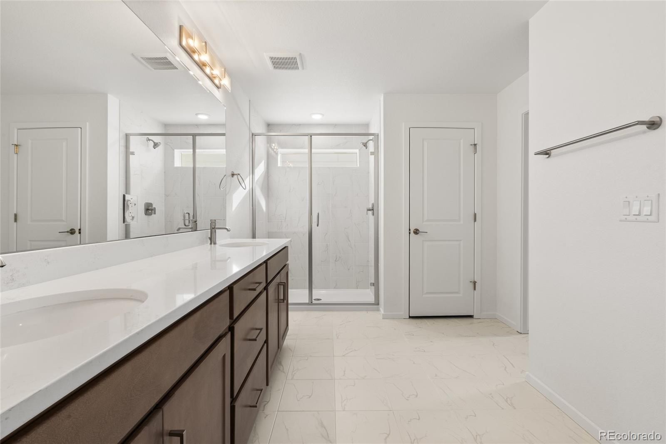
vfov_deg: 73.7
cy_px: 222
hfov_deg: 96.7
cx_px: 333
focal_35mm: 16
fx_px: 296
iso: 160
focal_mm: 16
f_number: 16
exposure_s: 1/4
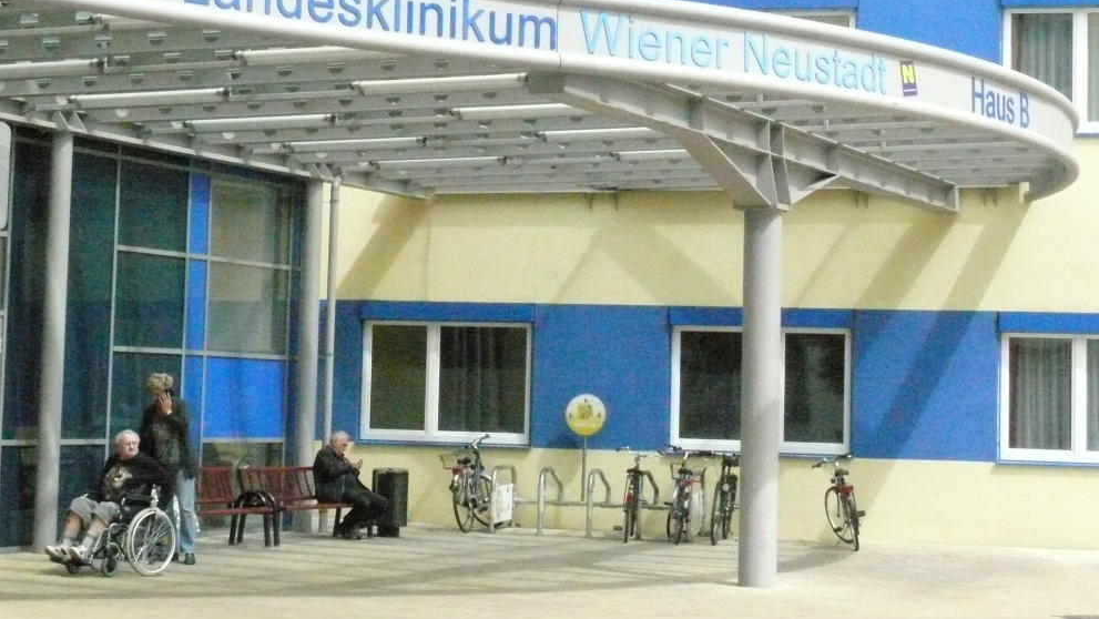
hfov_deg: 25.6
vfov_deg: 14.5
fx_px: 2419
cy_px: 182
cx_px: 513
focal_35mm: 83
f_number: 8
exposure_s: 1/1600
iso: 1600
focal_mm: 12.4
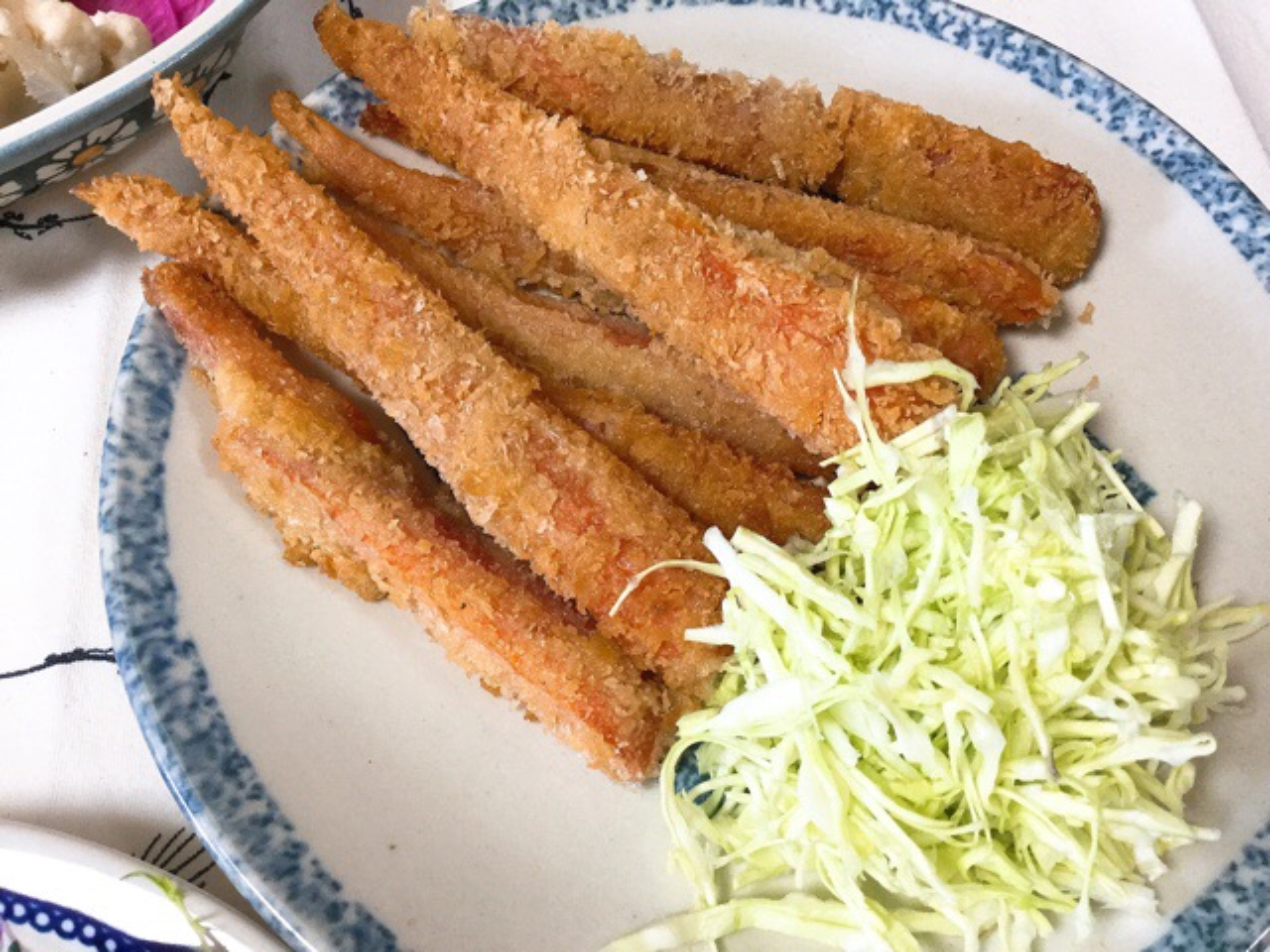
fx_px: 1137
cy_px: 476
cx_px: 635
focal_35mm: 31
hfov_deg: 58.4
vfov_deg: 45.4
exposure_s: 1/30
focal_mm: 3.3
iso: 80
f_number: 2.4
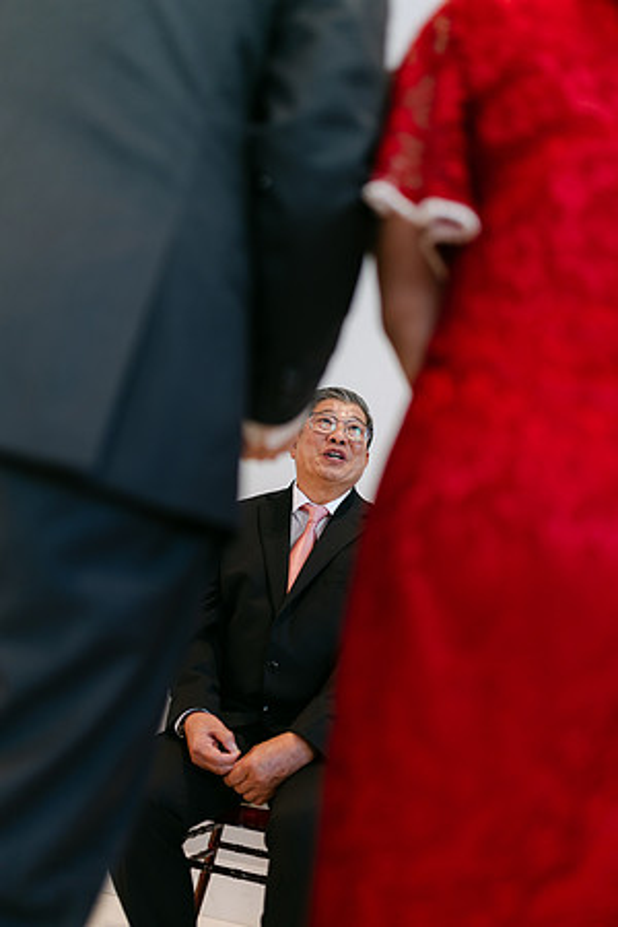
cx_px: 309
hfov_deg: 37.9
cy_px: 464
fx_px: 901
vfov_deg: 54.4
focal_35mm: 35
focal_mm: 35
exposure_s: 1/125
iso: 360
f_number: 1.4
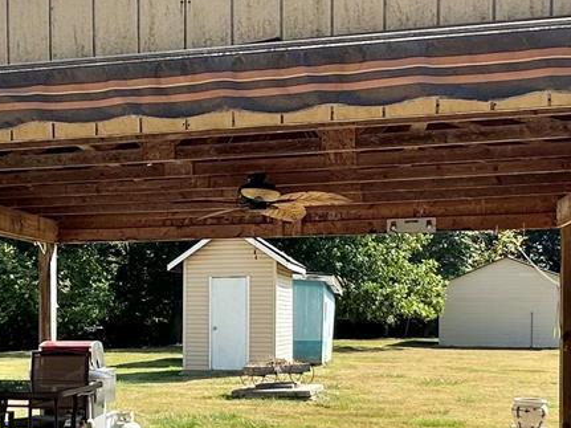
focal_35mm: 52
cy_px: 345
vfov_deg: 27.4
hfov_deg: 35.8
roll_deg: -0.4
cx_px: 127
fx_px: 858
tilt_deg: +0.3
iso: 40
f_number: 2.2
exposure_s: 1/739
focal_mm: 2.22
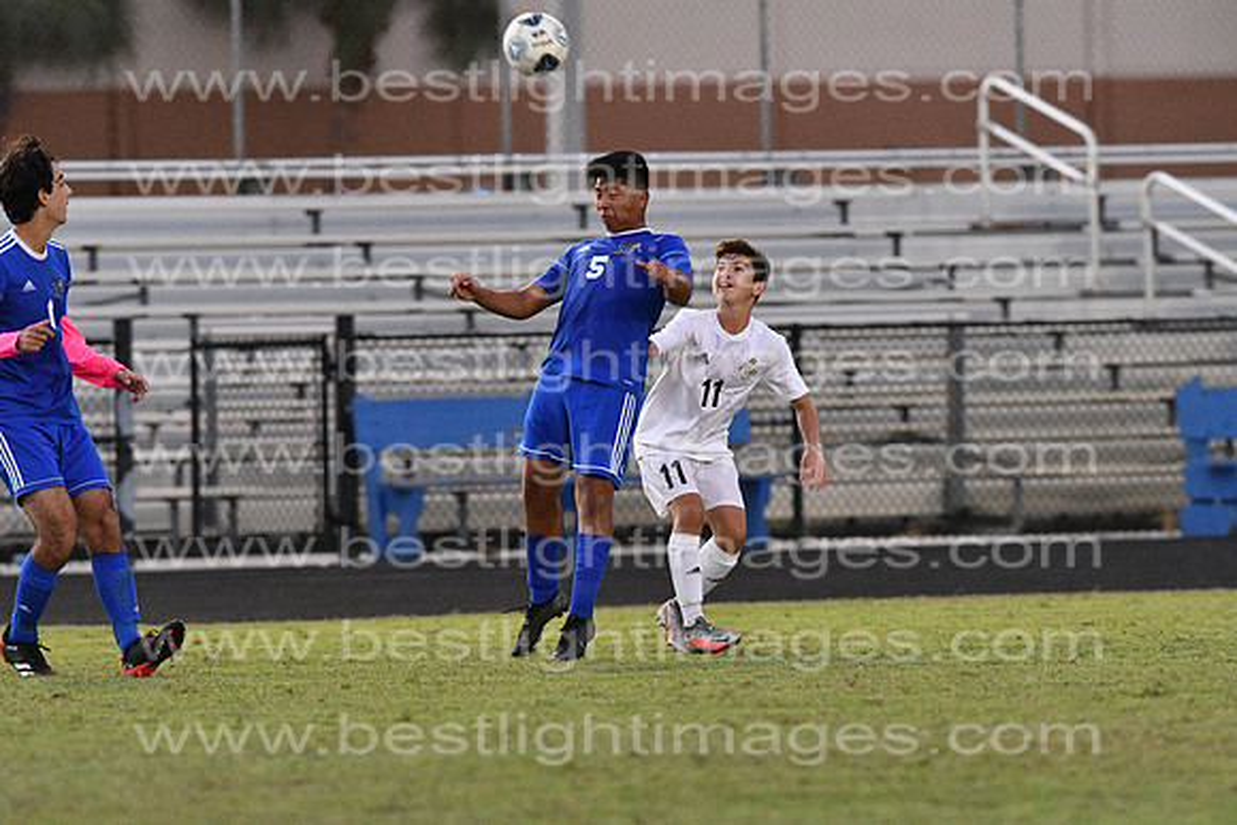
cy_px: 412
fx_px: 15465
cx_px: 618
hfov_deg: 4.6
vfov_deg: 3.1
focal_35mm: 450
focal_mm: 300
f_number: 4
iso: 6400
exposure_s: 1/800
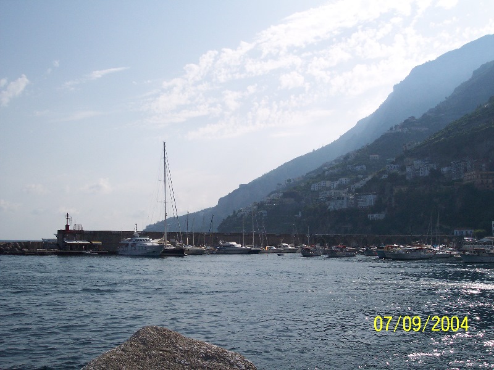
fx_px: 542
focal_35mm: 38
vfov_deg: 37.7
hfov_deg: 49.0
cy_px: 185
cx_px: 247
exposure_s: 1/1000
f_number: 4.8
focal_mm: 8
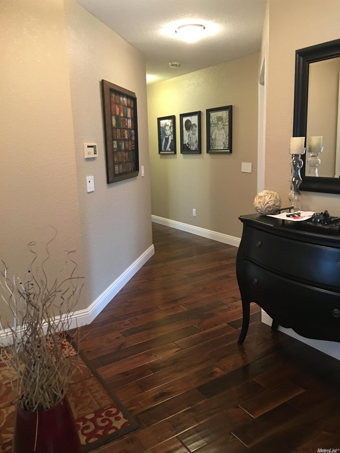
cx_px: 170
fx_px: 380
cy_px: 226
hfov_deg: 48.2
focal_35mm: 29
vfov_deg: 61.7
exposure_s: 1/10
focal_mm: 4.15
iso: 80
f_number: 2.2
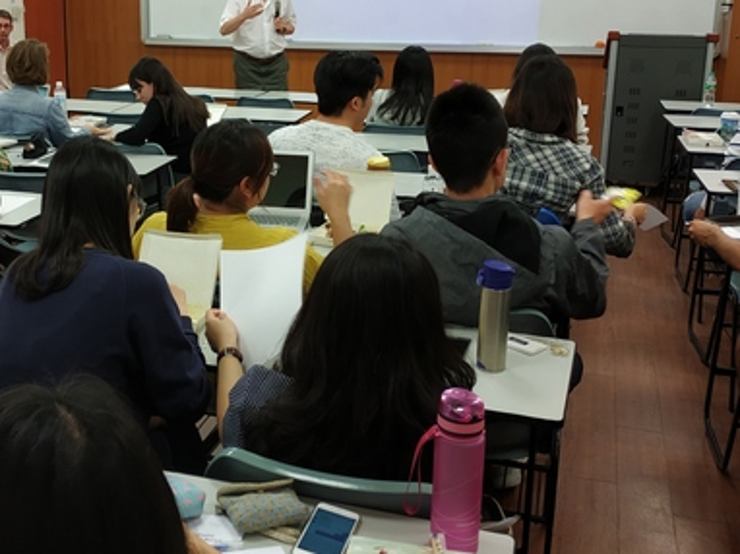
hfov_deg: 42.3
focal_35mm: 44
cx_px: 240
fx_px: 940
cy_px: 210
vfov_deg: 32.7
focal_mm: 3.94
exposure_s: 1/60
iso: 160
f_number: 1.9
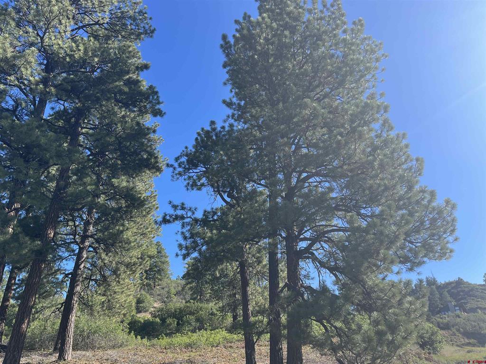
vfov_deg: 53.1
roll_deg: +2.3
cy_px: 182
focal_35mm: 26
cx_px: 243
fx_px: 365
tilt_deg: +29.0
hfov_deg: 67.3
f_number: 1.6
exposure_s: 1/1536
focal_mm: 5.1
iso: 50
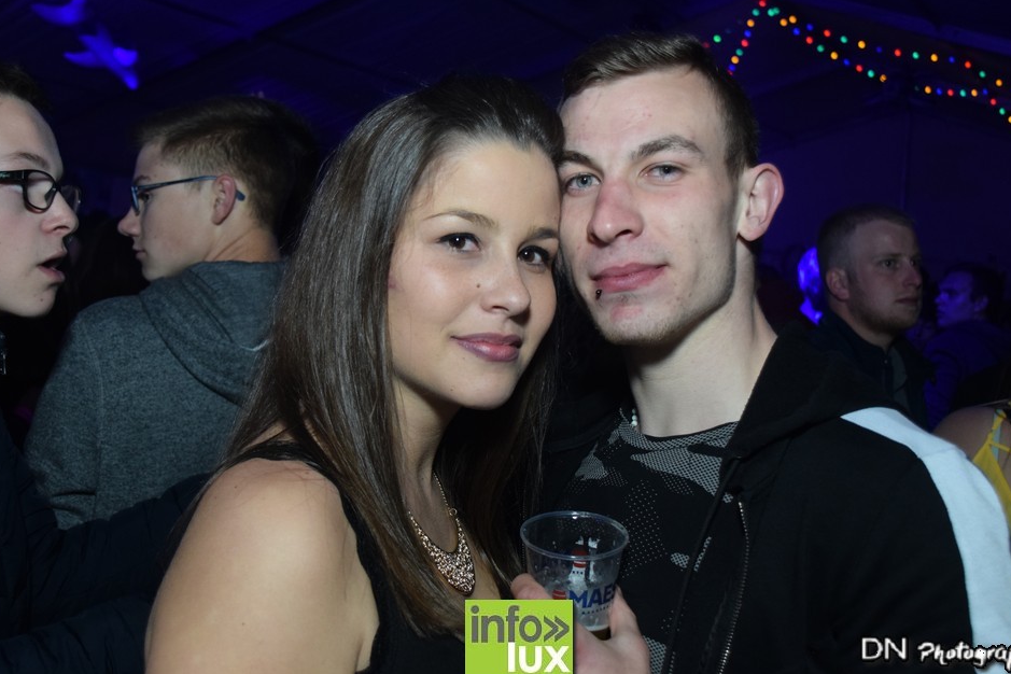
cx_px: 519
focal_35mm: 42
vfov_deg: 31.9
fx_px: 1179
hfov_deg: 46.4
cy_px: 324
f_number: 4
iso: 1600
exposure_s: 1/50
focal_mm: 26
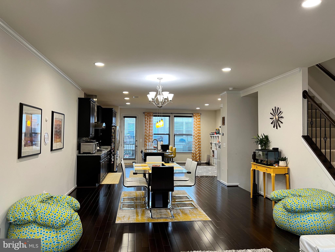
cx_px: 168
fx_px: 252
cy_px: 126
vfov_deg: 53.1
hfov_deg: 67.3
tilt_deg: +2.9
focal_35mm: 26
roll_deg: -0.5
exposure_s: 1/60
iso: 125
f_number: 1.5
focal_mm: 5.7
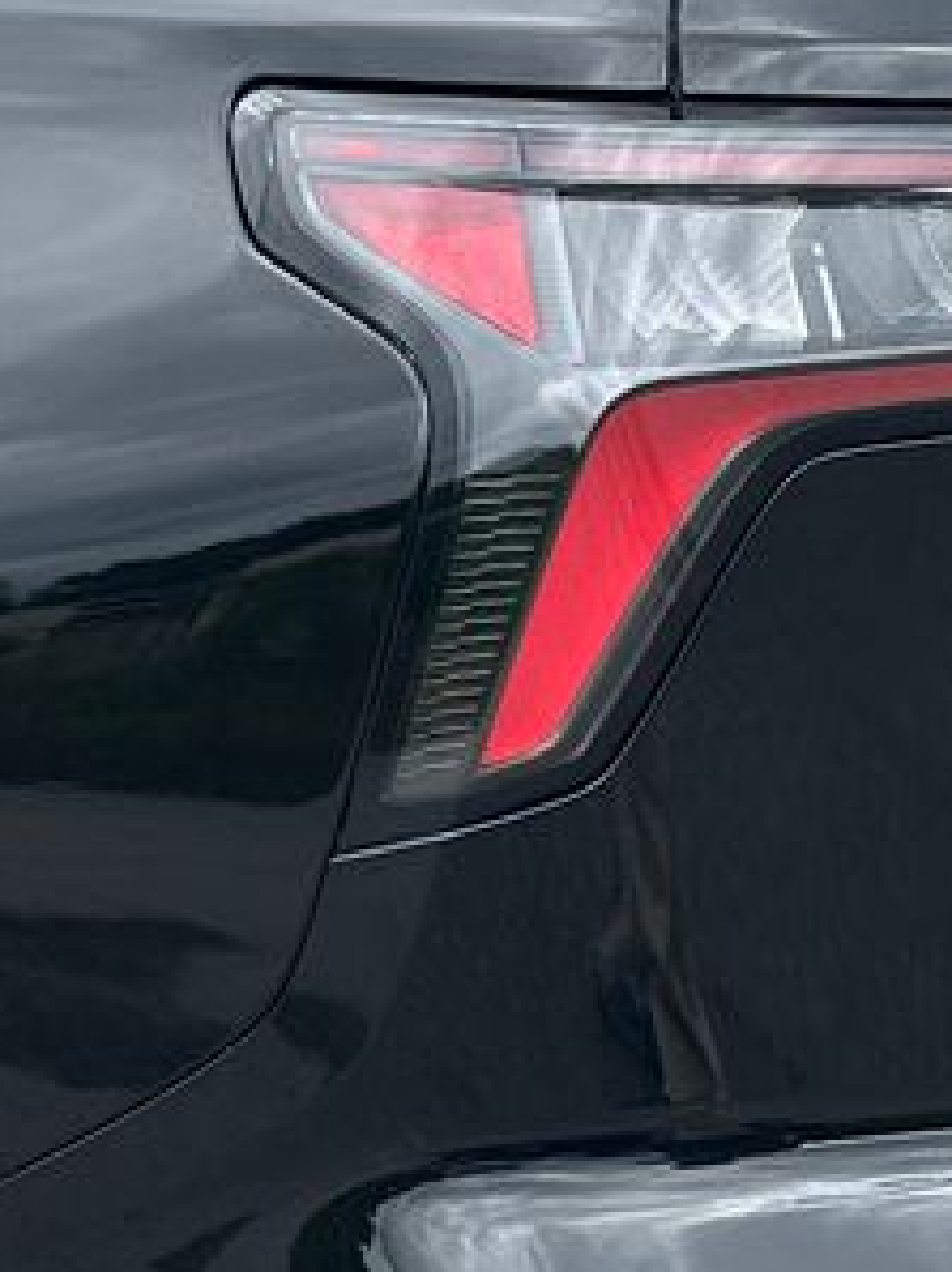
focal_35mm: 129
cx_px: 397
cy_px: 670
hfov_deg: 11.5
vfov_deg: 15.3
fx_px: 4737
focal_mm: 6.86
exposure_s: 1/2028
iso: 80
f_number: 1.78
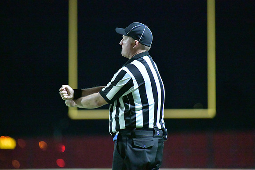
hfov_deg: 6.9
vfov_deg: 4.6
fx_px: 2125
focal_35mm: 300
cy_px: 85
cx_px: 128
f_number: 4
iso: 25600
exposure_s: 1/1250
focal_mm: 300
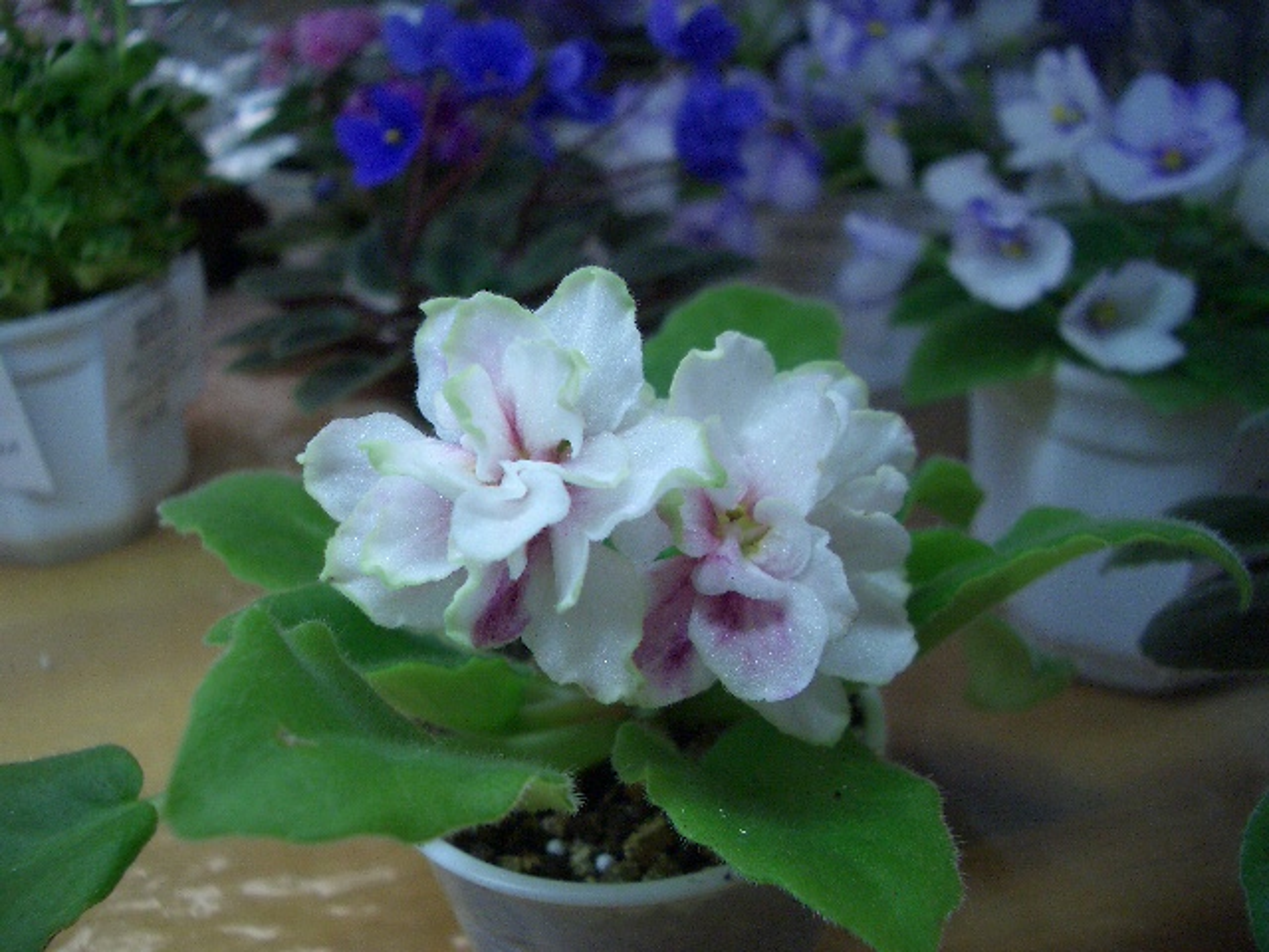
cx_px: 634
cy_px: 476
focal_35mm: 35
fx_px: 1283
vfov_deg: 40.7
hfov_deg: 52.6
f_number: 2.6
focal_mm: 5.8
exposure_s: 1/100
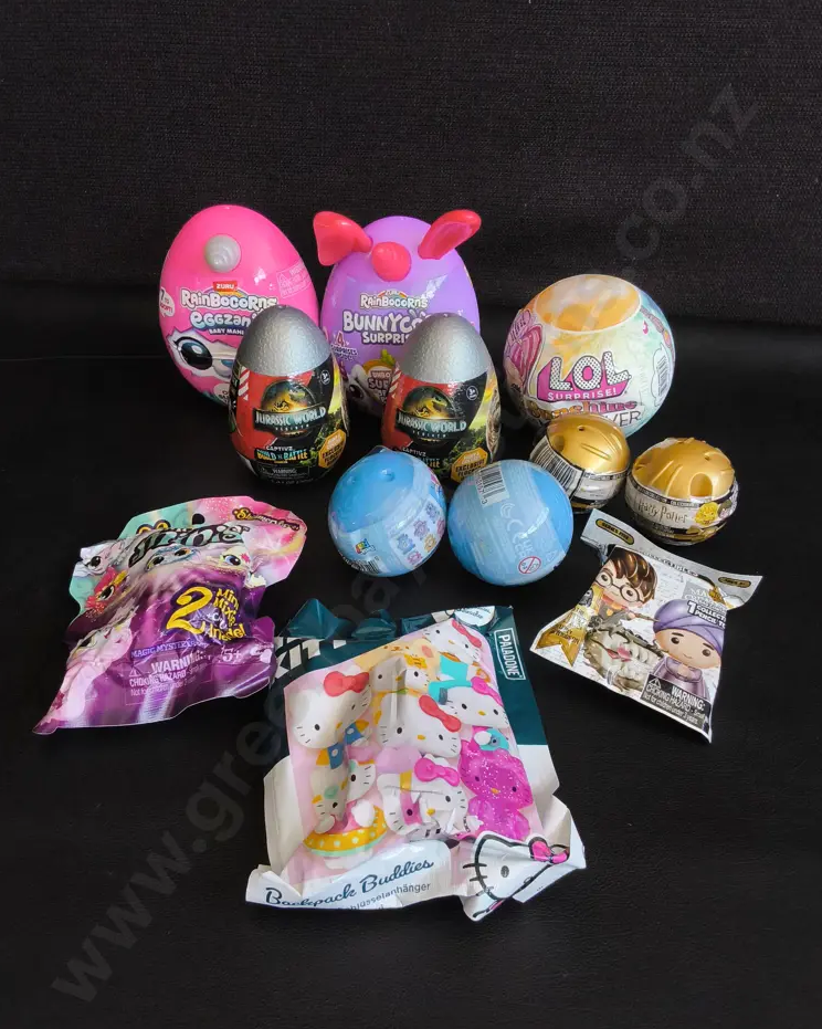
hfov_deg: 49.9
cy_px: 547
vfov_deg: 60.4
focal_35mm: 29
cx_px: 404
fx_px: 882
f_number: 2
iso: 125
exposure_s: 1/120
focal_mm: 2.87
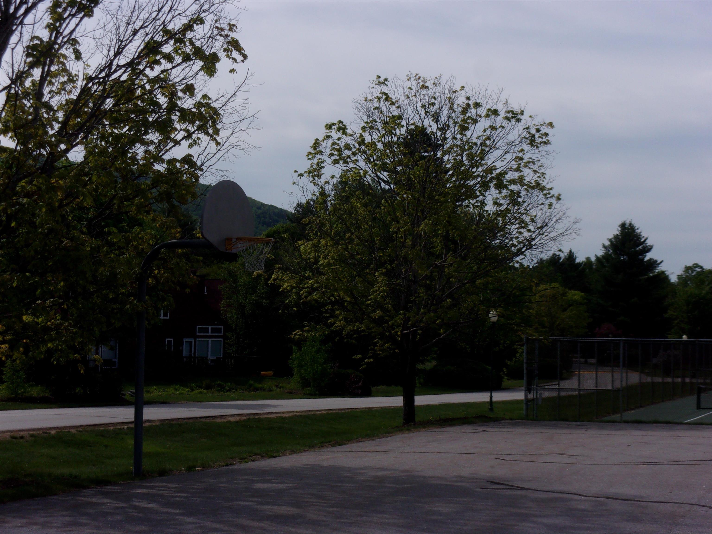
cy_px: 267
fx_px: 1316
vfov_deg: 22.9
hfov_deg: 30.3
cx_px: 356
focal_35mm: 64
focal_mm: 11.5
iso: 80
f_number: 13.7
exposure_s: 1/160
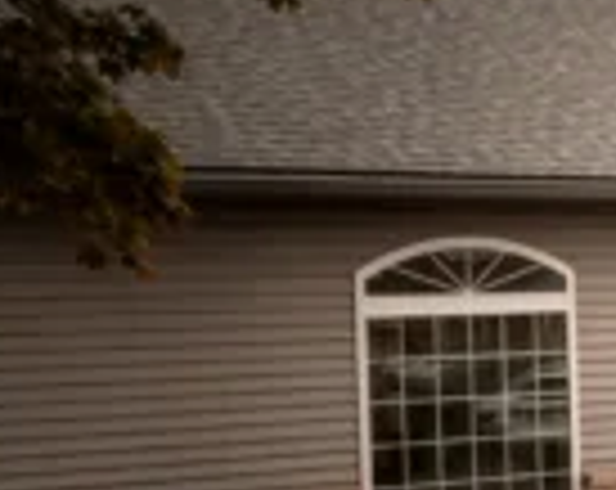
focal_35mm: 88
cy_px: 348
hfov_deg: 15.8
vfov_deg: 17.3
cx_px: 1317
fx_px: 1601
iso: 4000
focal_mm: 20
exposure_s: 1/60
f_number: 3.5
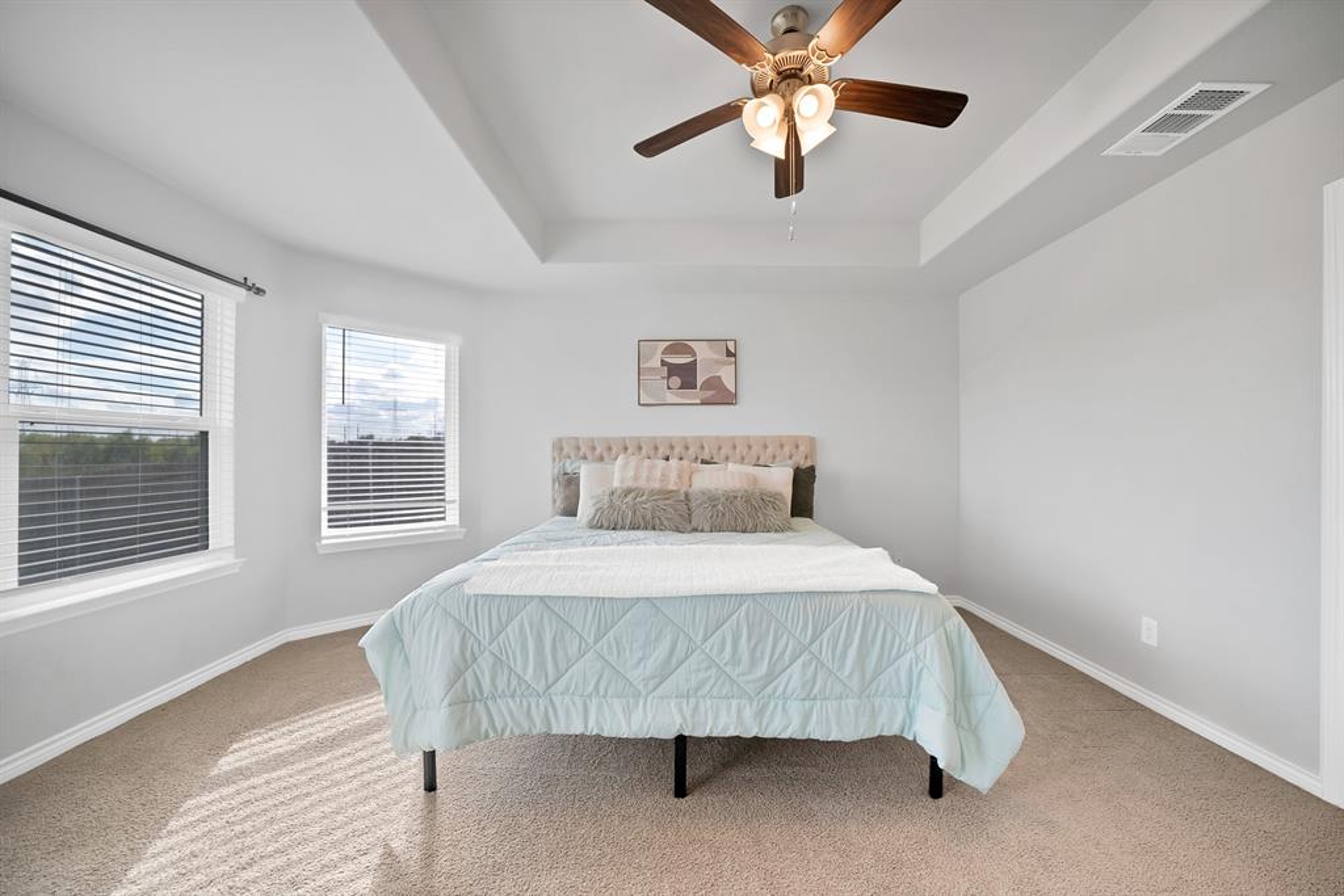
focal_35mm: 12
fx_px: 448
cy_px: 448
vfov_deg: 90.0
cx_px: 672
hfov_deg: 112.6
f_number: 9
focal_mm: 12
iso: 640
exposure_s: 1/20
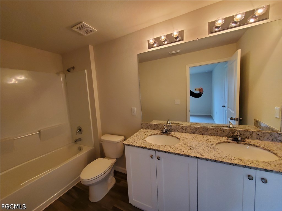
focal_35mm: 13
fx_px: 106
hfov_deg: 106.2
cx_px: 141
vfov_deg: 89.9
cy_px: 106
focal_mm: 1.8
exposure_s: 1/60
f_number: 2.2
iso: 250
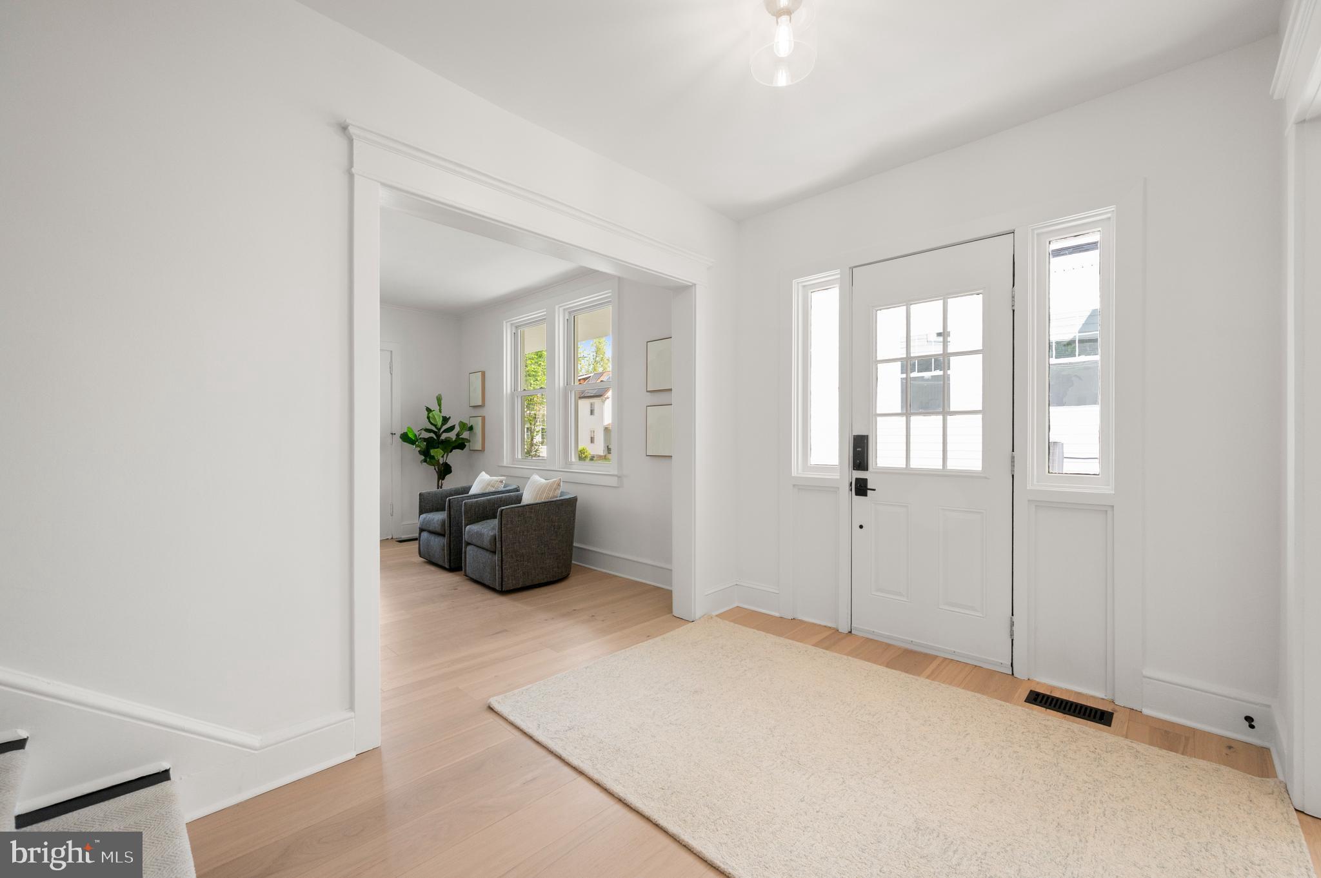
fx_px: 532
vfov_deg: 79.1
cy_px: 439
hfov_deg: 102.3
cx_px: 660
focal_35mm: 14
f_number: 8
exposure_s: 1/40
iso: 400
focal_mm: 14.5
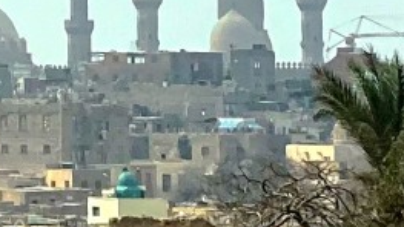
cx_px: 398
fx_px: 1843
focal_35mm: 172
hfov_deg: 12.4
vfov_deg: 7.0
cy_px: -77
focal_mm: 6
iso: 20
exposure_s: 1/1916
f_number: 2
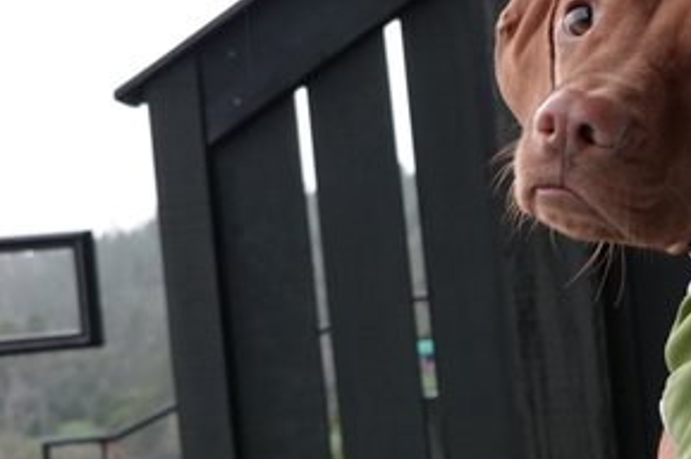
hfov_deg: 21.1
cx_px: 703
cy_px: 275
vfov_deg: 14.7
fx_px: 1783
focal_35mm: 93
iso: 640
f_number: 4
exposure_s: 1/50
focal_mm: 15.59
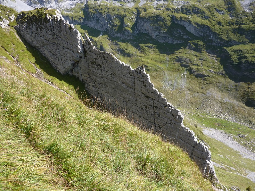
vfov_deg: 48.2
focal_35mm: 29
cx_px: 128
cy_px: 96
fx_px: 214
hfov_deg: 61.7
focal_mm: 4.7
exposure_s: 1/320
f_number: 4
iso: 80
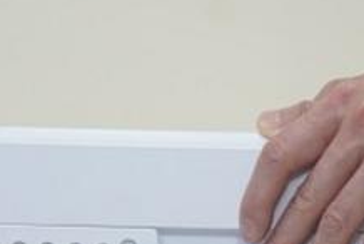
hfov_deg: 6.1
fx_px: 3409
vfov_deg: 4.0
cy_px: 593
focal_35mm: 337
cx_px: 427
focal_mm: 39.1
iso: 320
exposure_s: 1/100
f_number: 2.8
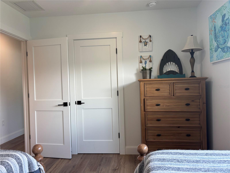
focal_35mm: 26
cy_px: 86
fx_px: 173
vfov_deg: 53.1
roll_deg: +2.2
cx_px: 115
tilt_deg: -1.3
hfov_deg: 67.3
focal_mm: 5.96
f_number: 1.6
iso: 50
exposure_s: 1/120
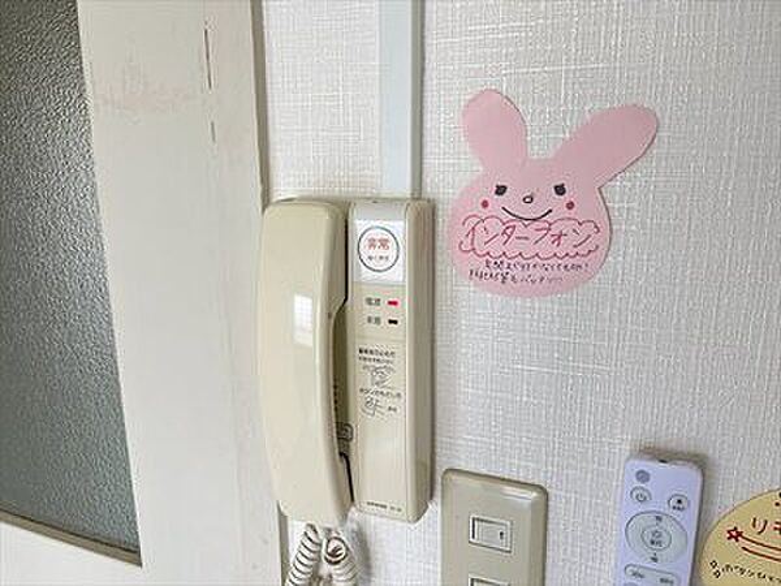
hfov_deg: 67.3
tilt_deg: -14.3
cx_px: 390
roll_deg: +1.9
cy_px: 293
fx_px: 587
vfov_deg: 53.1
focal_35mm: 26
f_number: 1.6
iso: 80
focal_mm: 5.1
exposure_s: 1/100
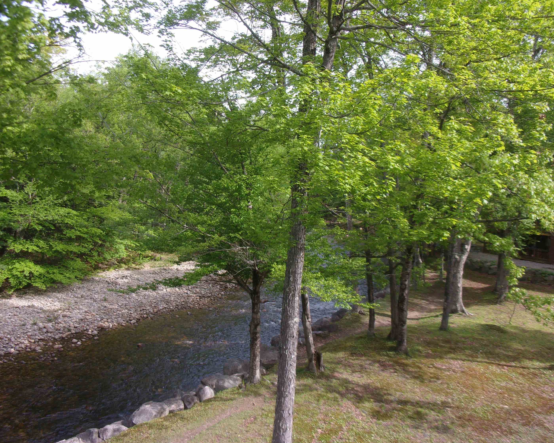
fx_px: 492
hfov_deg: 58.7
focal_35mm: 30
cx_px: 253
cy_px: 220
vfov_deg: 48.5
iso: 80
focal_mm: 5.1
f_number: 3.9
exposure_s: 1/170
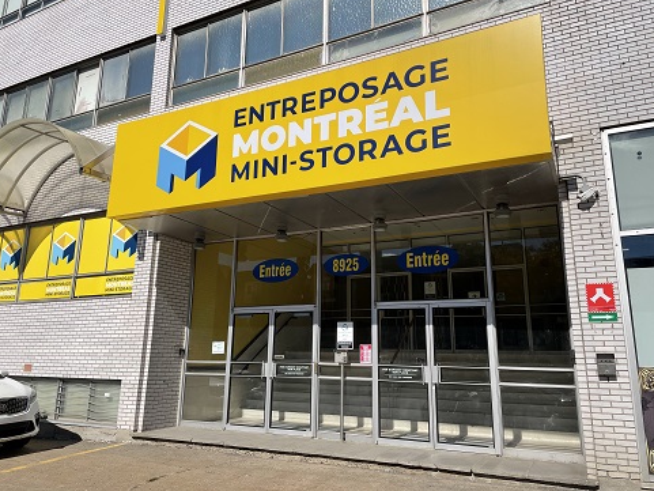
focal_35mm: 27
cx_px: 317
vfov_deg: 51.4
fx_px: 510
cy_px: 240
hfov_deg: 65.3
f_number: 1.6
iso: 32
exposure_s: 1/7813
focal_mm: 4.2
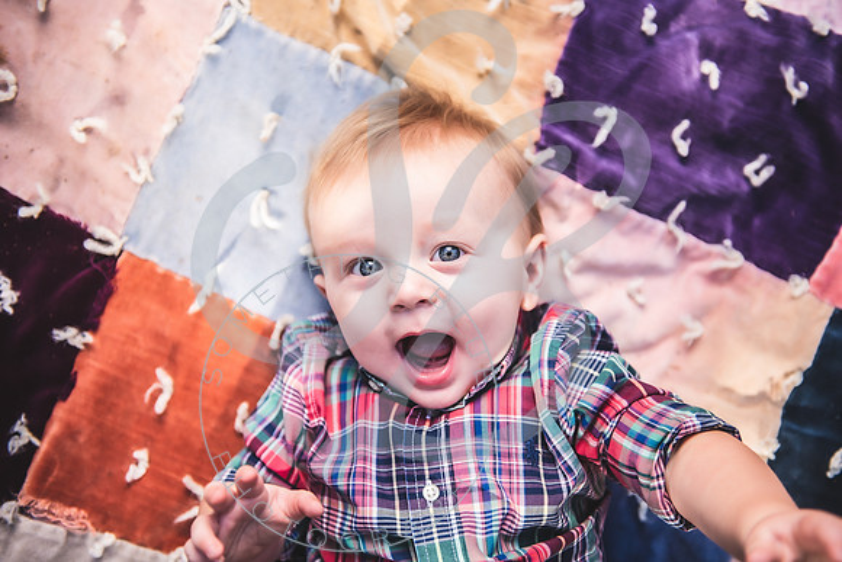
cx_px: 421
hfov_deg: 41.1
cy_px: 281
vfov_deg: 28.1
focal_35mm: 48
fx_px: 1123
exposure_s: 1/200
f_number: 2.8
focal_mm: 48
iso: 100
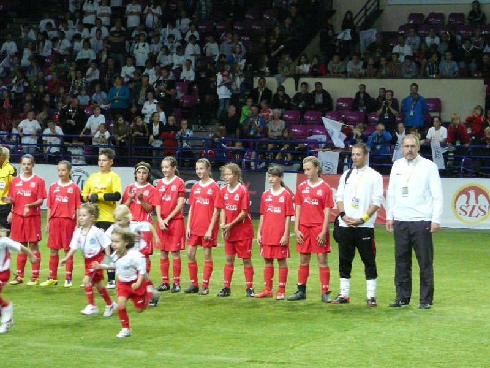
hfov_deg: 16.4
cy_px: 184
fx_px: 1699
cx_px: 245
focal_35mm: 120
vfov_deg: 12.3
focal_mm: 15.4
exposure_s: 1/100
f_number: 3.6
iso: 800
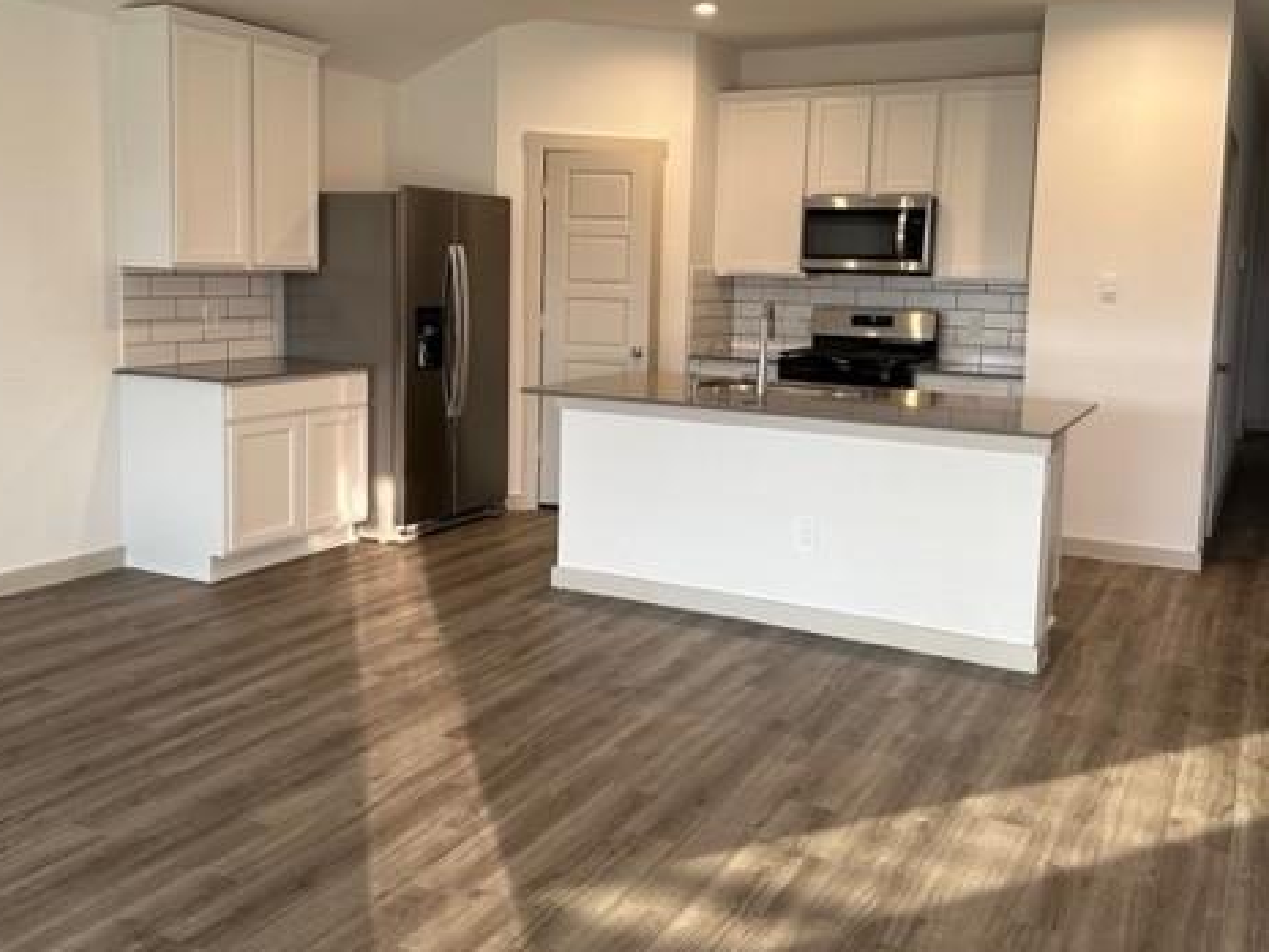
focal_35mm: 33
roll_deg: -2.2
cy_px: 385
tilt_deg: -5.4
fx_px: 1210
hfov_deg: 55.3
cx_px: 658
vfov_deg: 42.8
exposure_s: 1/120
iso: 160
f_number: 1.78
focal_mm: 6.86
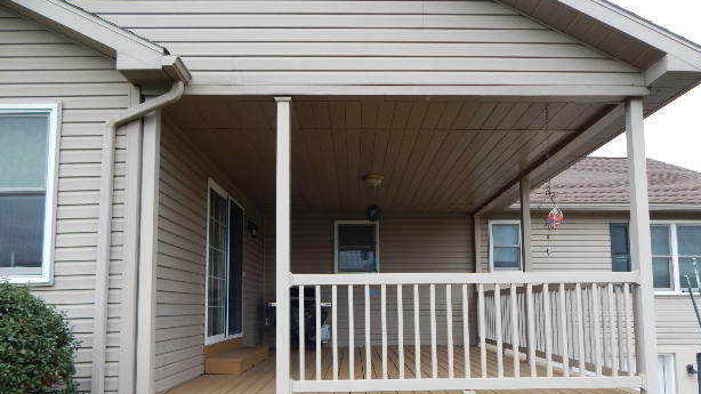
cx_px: 356
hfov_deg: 74.1
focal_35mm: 25
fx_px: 465
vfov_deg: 45.3
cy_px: 262
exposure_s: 1/640
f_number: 3
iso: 125
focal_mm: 4
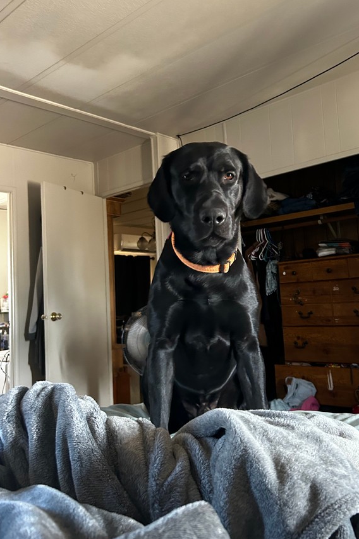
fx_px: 479
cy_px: 256
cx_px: 233
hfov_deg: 40.7
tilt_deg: +4.7
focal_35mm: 32
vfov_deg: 58.7
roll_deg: +3.8
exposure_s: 1/39
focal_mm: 5.7
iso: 640
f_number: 1.5
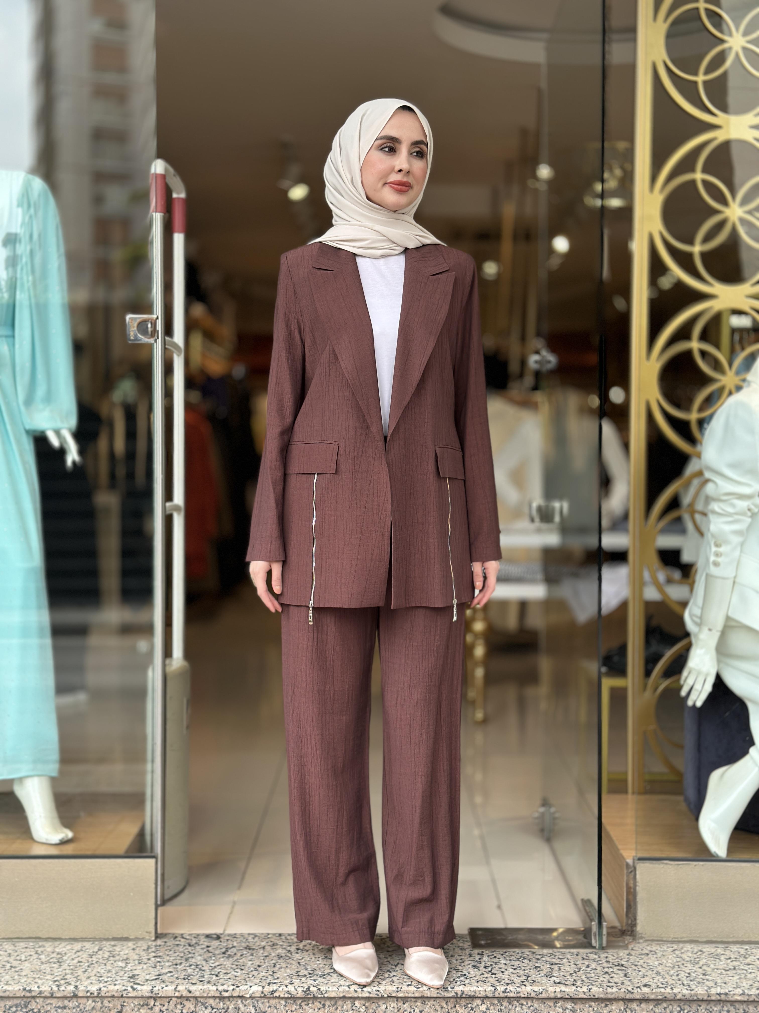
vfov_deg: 39.7
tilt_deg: -2.0
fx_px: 1403
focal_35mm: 48
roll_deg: -1.0
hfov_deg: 30.3
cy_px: 506
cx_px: 380
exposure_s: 1/482
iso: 80
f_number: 1.78
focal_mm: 6.86
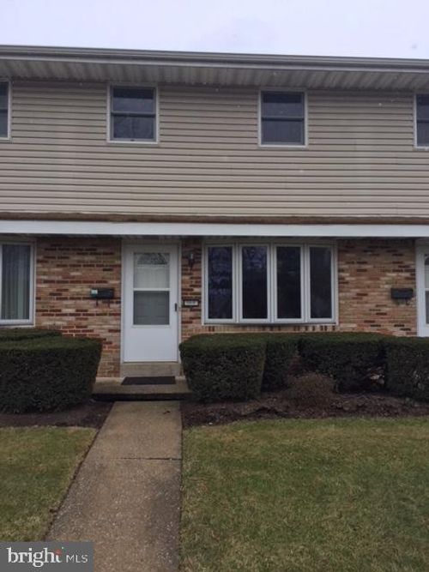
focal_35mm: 29
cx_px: 214
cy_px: 286
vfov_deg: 61.7
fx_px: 479
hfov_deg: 48.2
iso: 32
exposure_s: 1/494
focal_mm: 4.15
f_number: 2.2
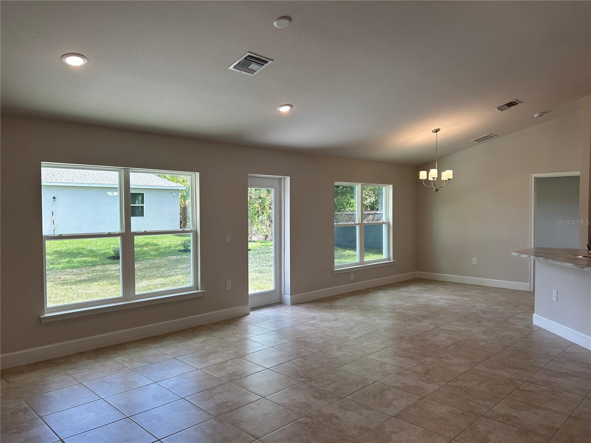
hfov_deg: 67.3
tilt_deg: -1.8
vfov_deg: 53.1
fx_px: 444
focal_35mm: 26
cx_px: 296
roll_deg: +0.1
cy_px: 222
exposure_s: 1/333
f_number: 1.5
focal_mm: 5.7
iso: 50
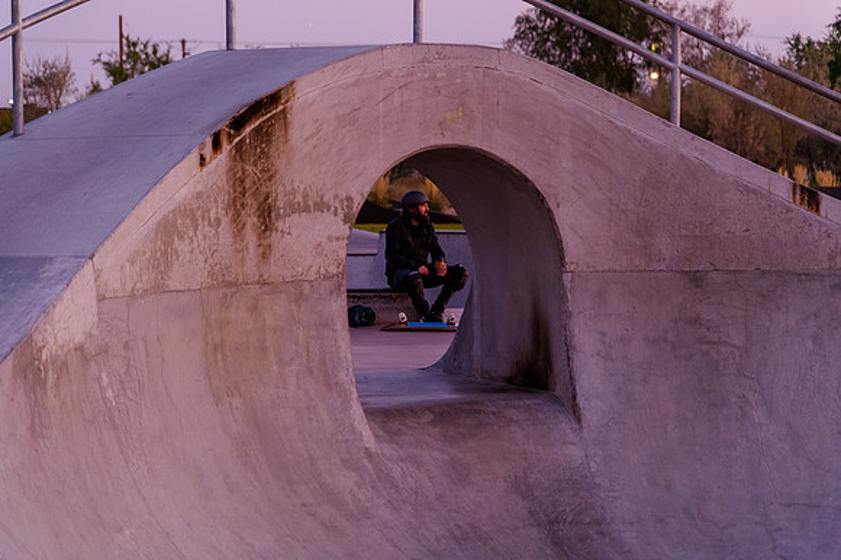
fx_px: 2802
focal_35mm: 120
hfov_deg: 17.1
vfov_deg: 11.4
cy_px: 280
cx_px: 420
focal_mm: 120
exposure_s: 1/60
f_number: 4
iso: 2500
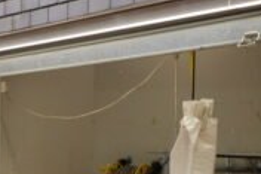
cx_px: 343
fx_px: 1043
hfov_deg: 13.7
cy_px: 92
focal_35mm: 144
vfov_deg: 9.5
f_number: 7.1
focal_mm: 24
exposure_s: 1/30
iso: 160
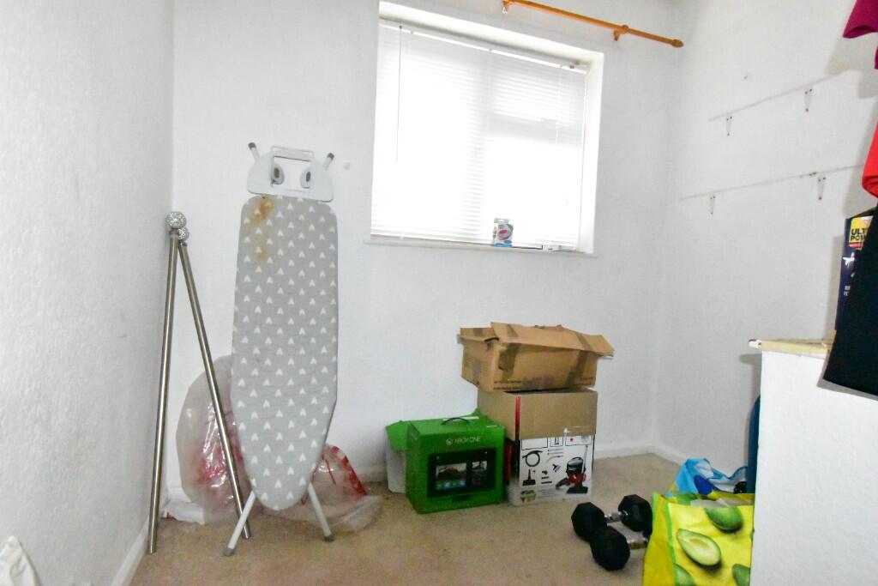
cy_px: 293
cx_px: 439
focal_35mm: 20
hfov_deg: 85.4
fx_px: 476
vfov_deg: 63.2
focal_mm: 13
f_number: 11
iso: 25600
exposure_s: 1/200
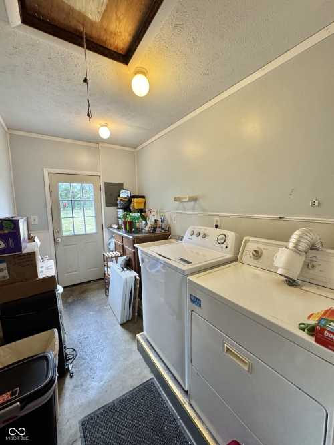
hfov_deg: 85.7
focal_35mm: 14
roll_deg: +1.2
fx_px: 180
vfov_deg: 102.1
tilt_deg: -6.9
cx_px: 167
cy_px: 222
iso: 320
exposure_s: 1/120
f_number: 2.2
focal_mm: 2.22
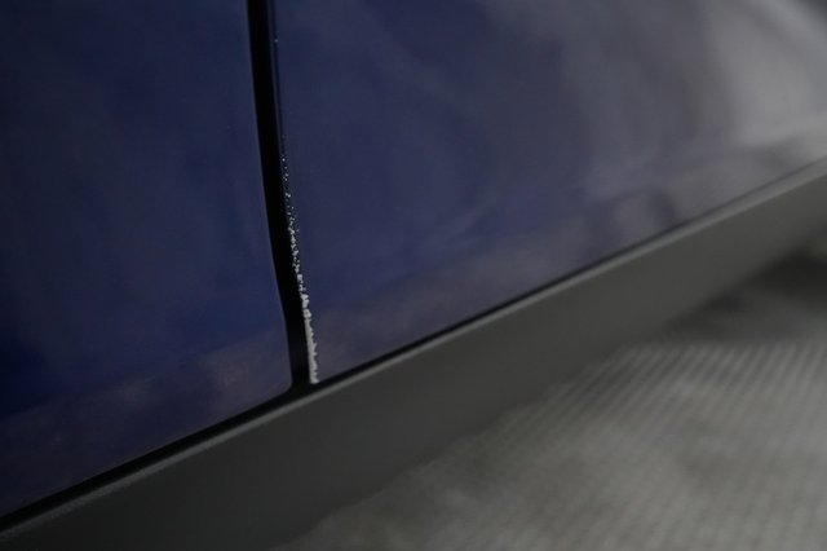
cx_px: 414
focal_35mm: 28
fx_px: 643
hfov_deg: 65.5
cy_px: 276
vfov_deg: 46.4
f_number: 5
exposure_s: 1/125
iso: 6400
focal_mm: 28
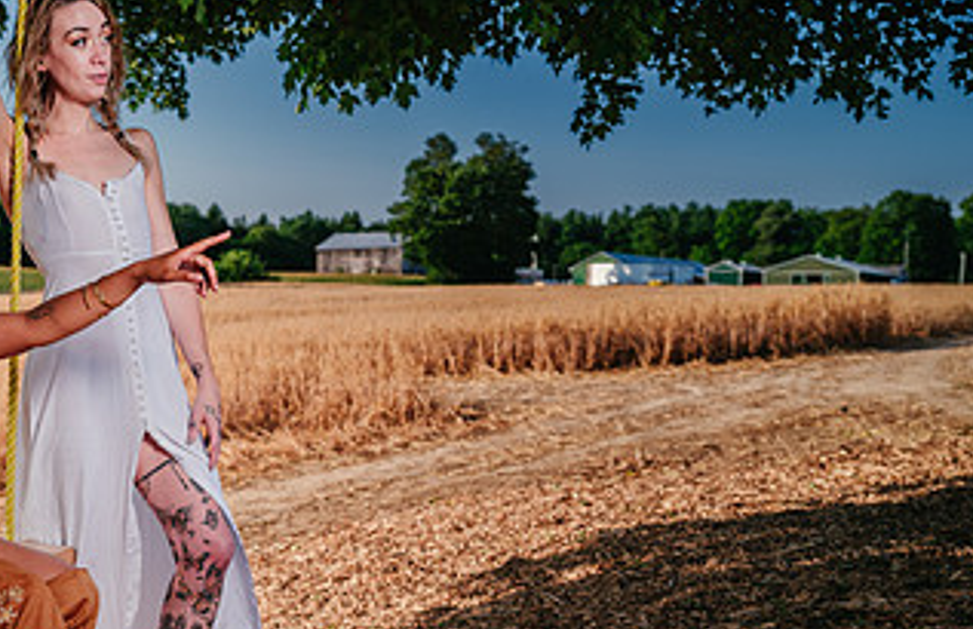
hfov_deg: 38.9
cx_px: 176
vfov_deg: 26.9
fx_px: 1312
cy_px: 378
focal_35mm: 49
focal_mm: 32
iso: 50
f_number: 4
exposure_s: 1/125
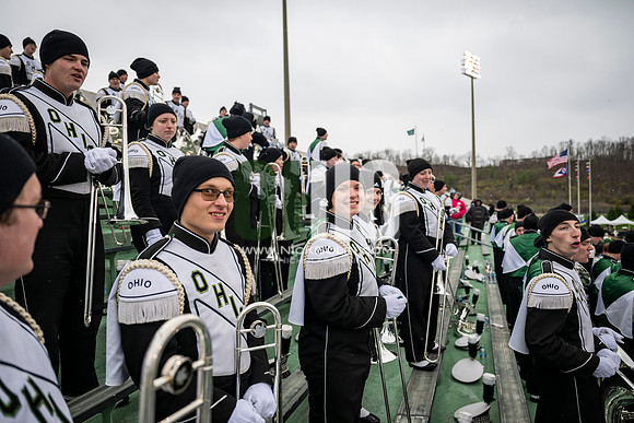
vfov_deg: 53.2
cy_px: 212
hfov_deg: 73.7
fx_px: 423
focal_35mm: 24
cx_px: 317
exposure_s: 1/500
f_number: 2.8
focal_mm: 24
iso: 160
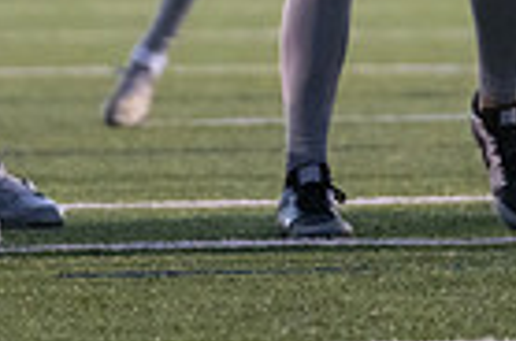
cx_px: 82
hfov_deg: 3.4
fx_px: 8738
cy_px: -365
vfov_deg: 2.2
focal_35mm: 611
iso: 4000
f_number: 2.8
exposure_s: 1/1250
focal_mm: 146
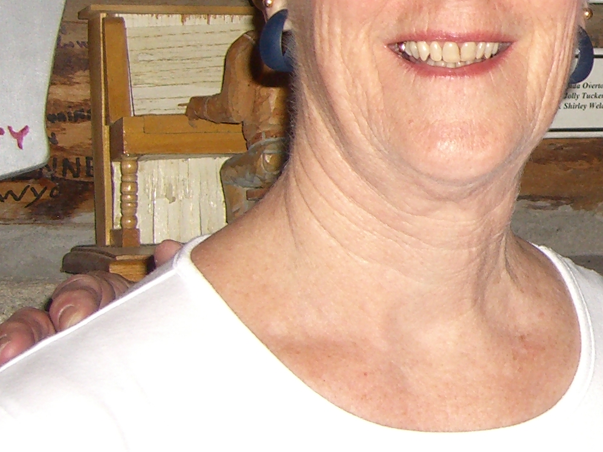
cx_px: 769
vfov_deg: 12.6
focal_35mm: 117
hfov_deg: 16.0
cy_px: 141
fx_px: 2038
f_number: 2.8
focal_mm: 7.9
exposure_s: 1/60
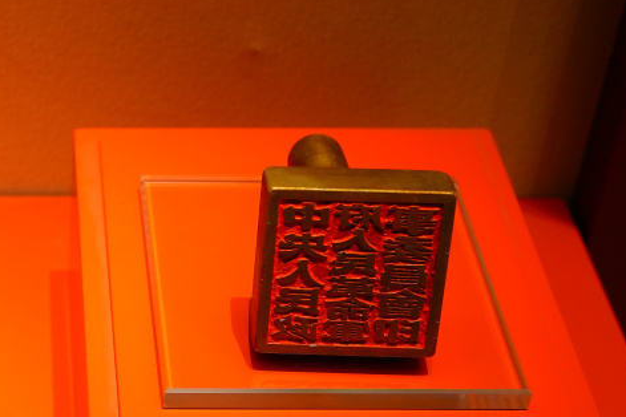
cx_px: -13
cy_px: 297
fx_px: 1513
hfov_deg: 22.4
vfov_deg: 15.7
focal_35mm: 87
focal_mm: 40
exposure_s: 1/30
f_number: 4.5
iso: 1000
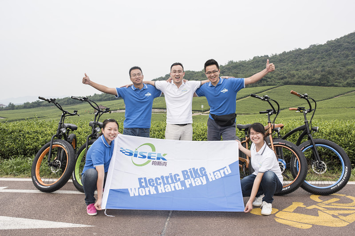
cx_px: 178
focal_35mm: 35
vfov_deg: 37.8
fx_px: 345
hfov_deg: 54.4
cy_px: 118
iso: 160
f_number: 6.3
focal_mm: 35
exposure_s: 1/250
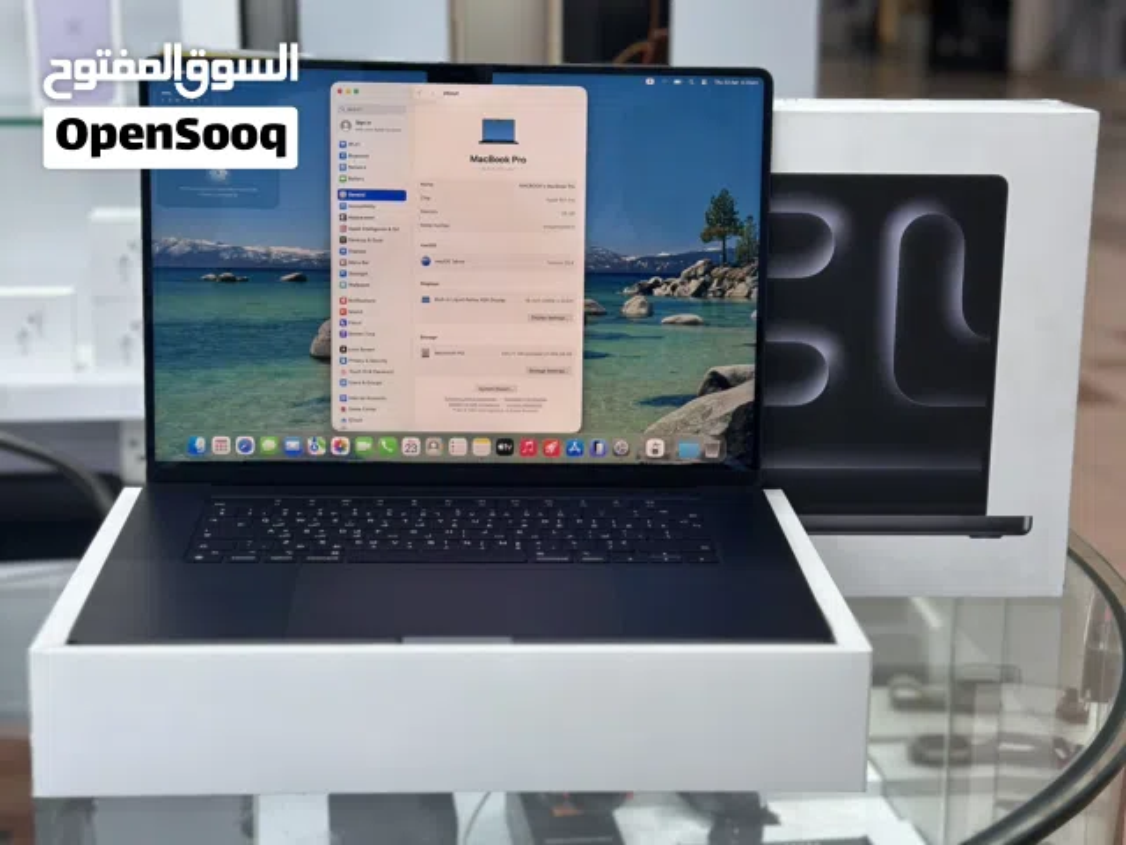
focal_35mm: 48
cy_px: 422
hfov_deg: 39.7
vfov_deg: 30.3
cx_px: 563
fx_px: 1561
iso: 80
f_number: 1.78
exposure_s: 1/245
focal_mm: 6.86
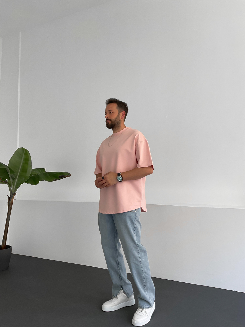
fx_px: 274
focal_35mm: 29
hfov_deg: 48.2
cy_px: 164
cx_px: 122
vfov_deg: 61.7
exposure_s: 1/120
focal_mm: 3
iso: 40
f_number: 1.8
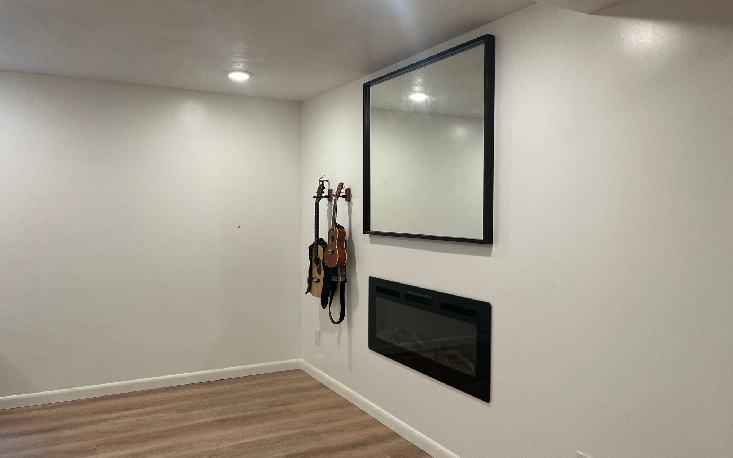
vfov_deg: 44.5
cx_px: 364
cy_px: 222
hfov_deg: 66.5
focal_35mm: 28
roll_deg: -0.5
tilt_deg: -2.9
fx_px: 559
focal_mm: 5.1
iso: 125
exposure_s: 1/120
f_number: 1.6
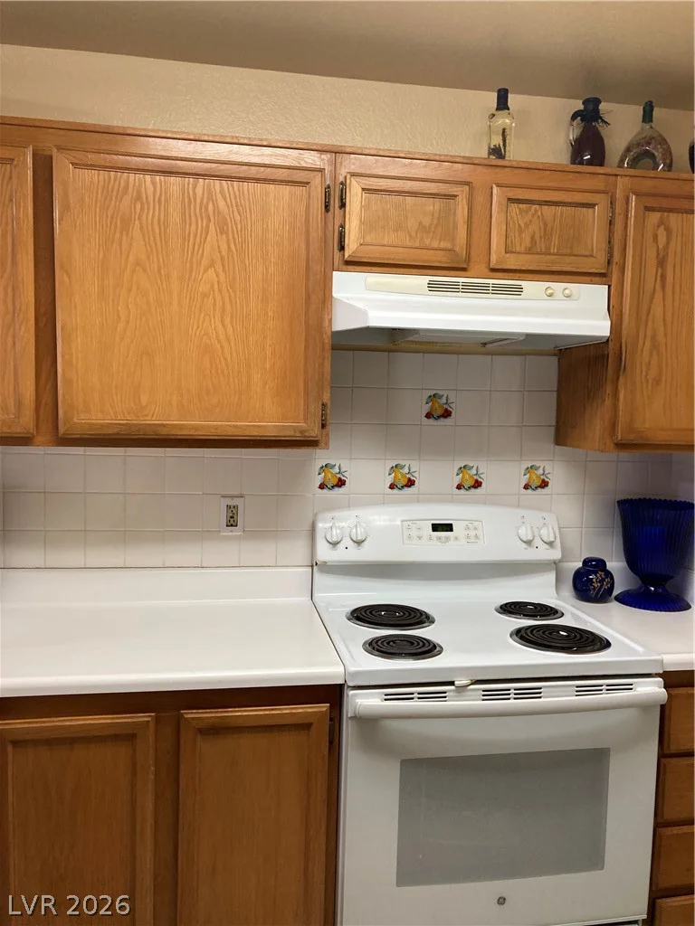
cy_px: 463
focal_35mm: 28
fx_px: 750
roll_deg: -1.4
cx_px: 348
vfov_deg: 63.4
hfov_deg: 49.7
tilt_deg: -1.3
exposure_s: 1/60
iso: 80
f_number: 1.8
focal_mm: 3.99
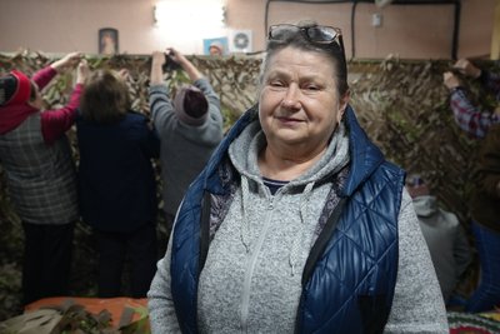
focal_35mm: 29
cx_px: 250
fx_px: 403
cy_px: 167
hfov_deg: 63.6
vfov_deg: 45.0
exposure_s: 1/160
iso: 3200
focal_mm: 29
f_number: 4
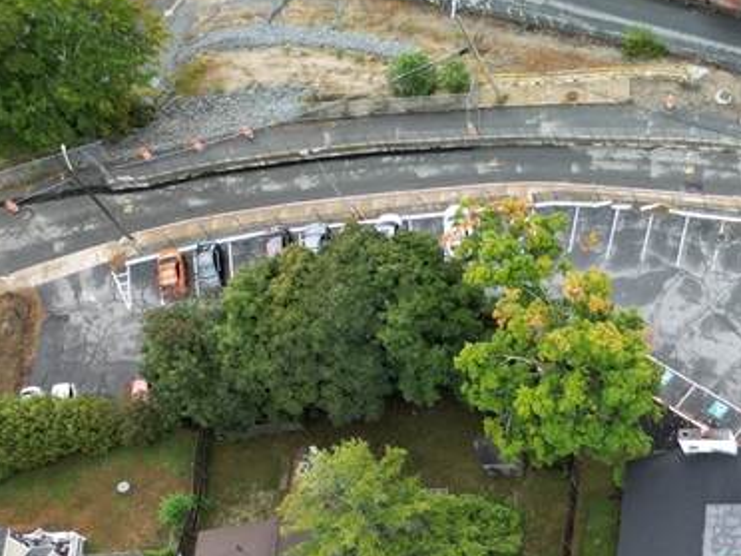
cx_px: 1004
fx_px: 1413
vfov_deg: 21.0
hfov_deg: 24.9
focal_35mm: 66
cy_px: 638
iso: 120
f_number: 1.7
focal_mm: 6.72
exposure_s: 1/120
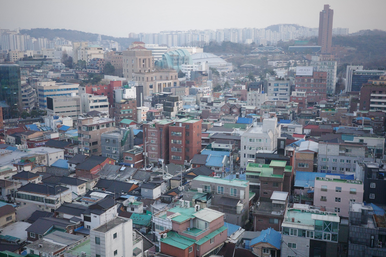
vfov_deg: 32.6
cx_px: 188
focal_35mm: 41
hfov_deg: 47.4
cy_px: 128
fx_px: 440
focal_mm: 26
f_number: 5
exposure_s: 1/400
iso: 3200
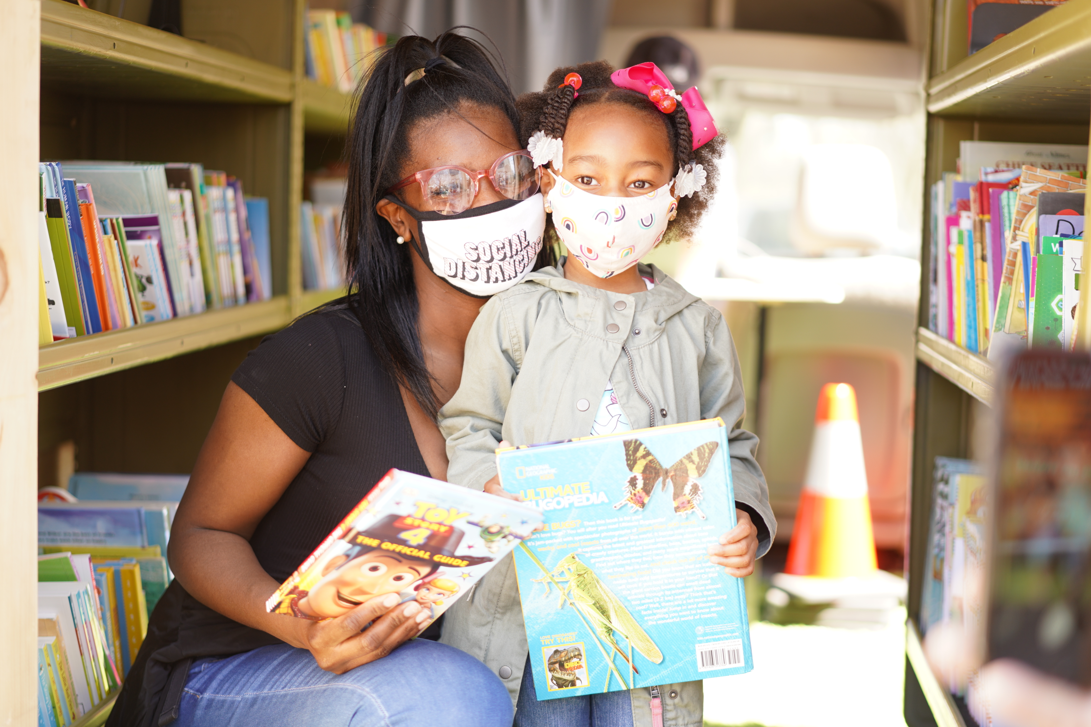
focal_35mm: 55
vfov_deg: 24.6
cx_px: 546
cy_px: 364
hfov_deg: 36.2
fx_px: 1667
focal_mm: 55
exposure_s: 1/250
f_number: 1.8
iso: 160
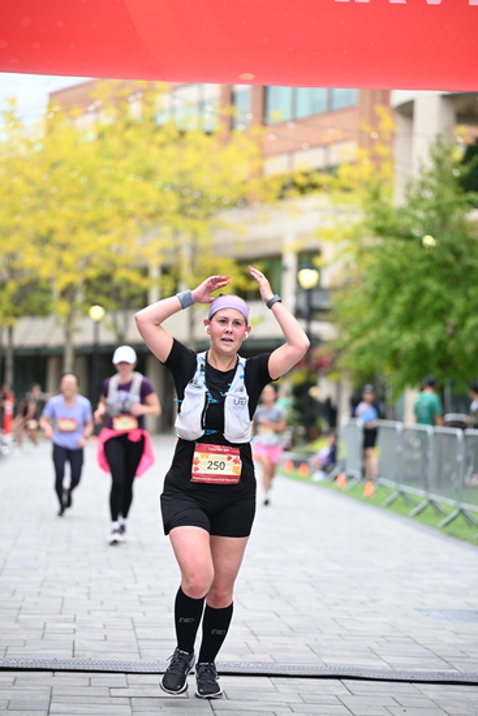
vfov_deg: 18.6
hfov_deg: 12.5
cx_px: 239
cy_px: 358
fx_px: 2189
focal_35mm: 110
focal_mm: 110
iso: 640
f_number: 2.8
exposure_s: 1/1600
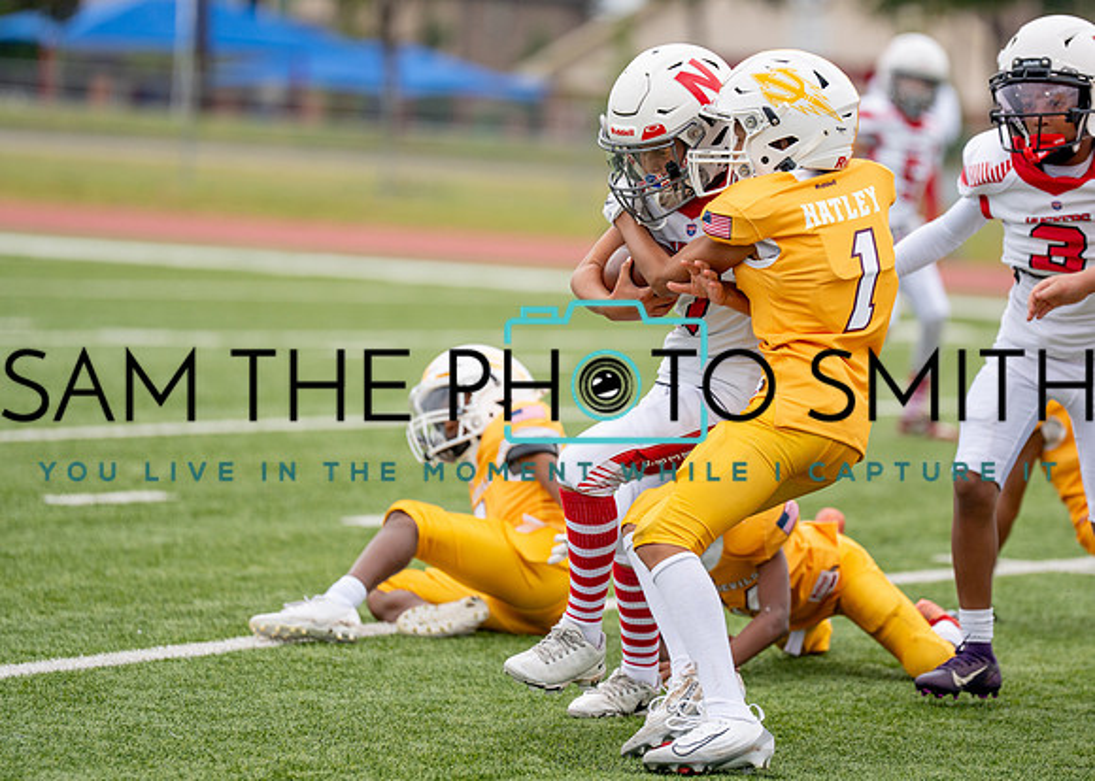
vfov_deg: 5.5
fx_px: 8095
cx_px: 708
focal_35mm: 260
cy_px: 361
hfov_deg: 7.7
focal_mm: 200
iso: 250
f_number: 2.8
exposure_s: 1/3200
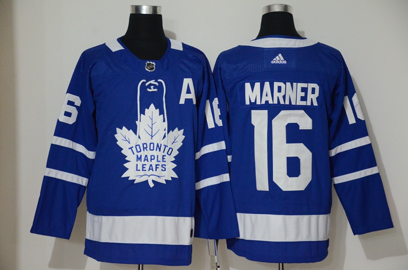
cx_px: 204
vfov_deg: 13.8
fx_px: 1120
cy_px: 135
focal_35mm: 99
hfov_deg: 20.7
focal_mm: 66
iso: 4000
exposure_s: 1/20
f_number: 5
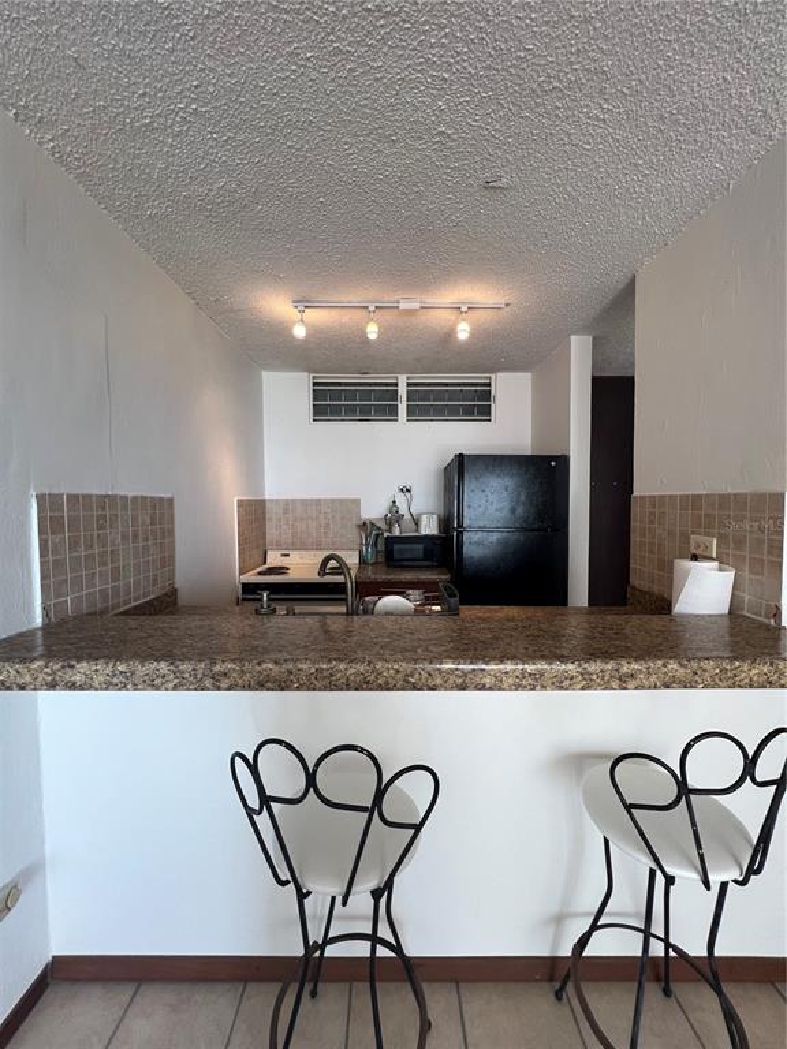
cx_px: 394
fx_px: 394
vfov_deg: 106.2
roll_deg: +0.0
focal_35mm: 13
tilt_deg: -2.9
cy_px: 524
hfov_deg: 89.9
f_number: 1.8
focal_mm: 1.57
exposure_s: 1/120
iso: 100
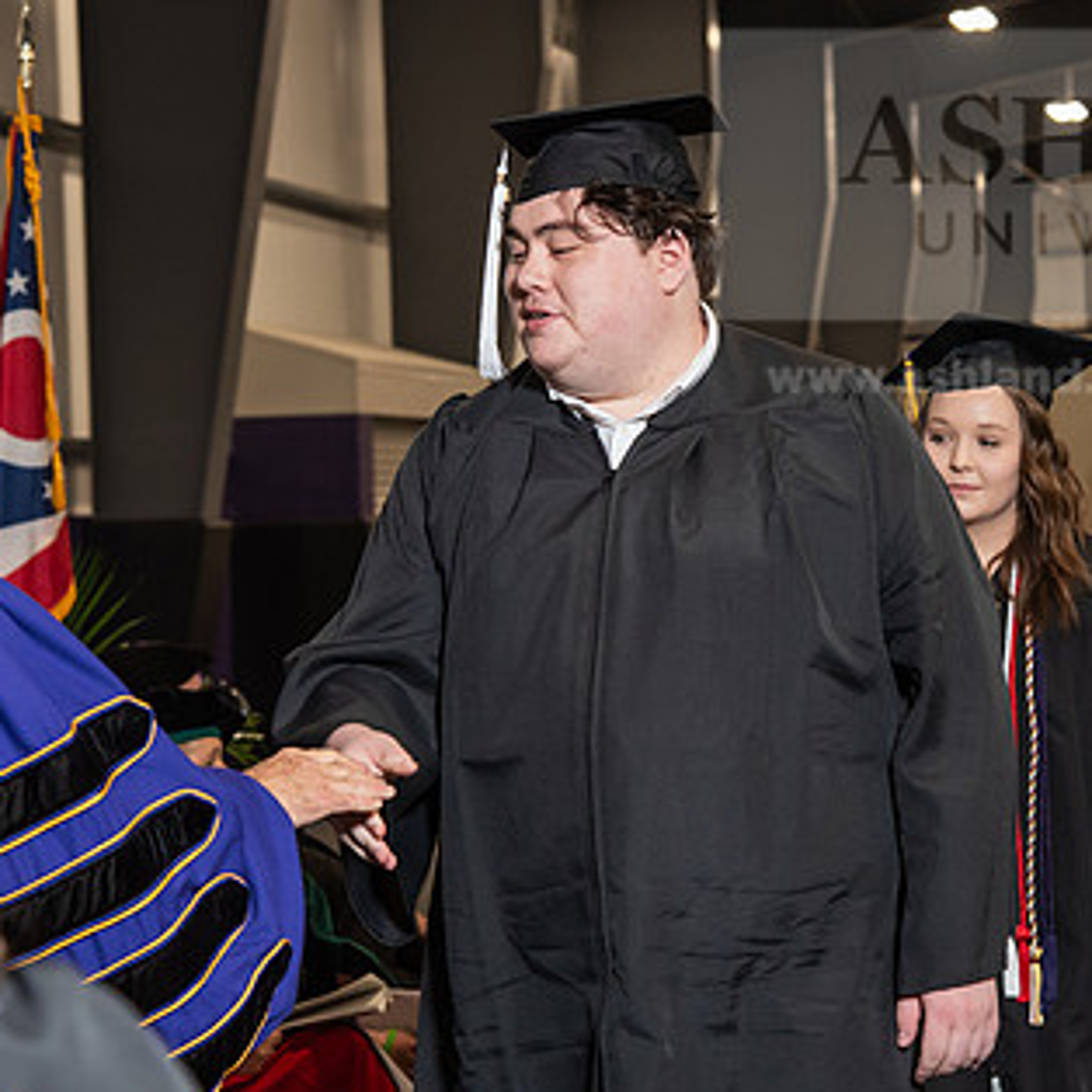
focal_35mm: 110
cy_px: 450
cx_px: 609
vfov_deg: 15.8
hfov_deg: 15.8
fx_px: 3926
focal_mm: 70
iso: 1600
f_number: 5.6
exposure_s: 1/125
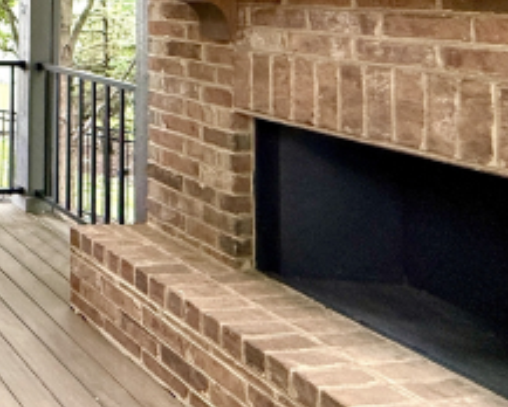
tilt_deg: +3.0
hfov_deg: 30.5
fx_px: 632
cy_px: -44
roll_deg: -1.6
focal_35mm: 42
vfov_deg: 31.5
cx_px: -205
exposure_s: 1/120
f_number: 2.2
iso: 250
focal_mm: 2.22
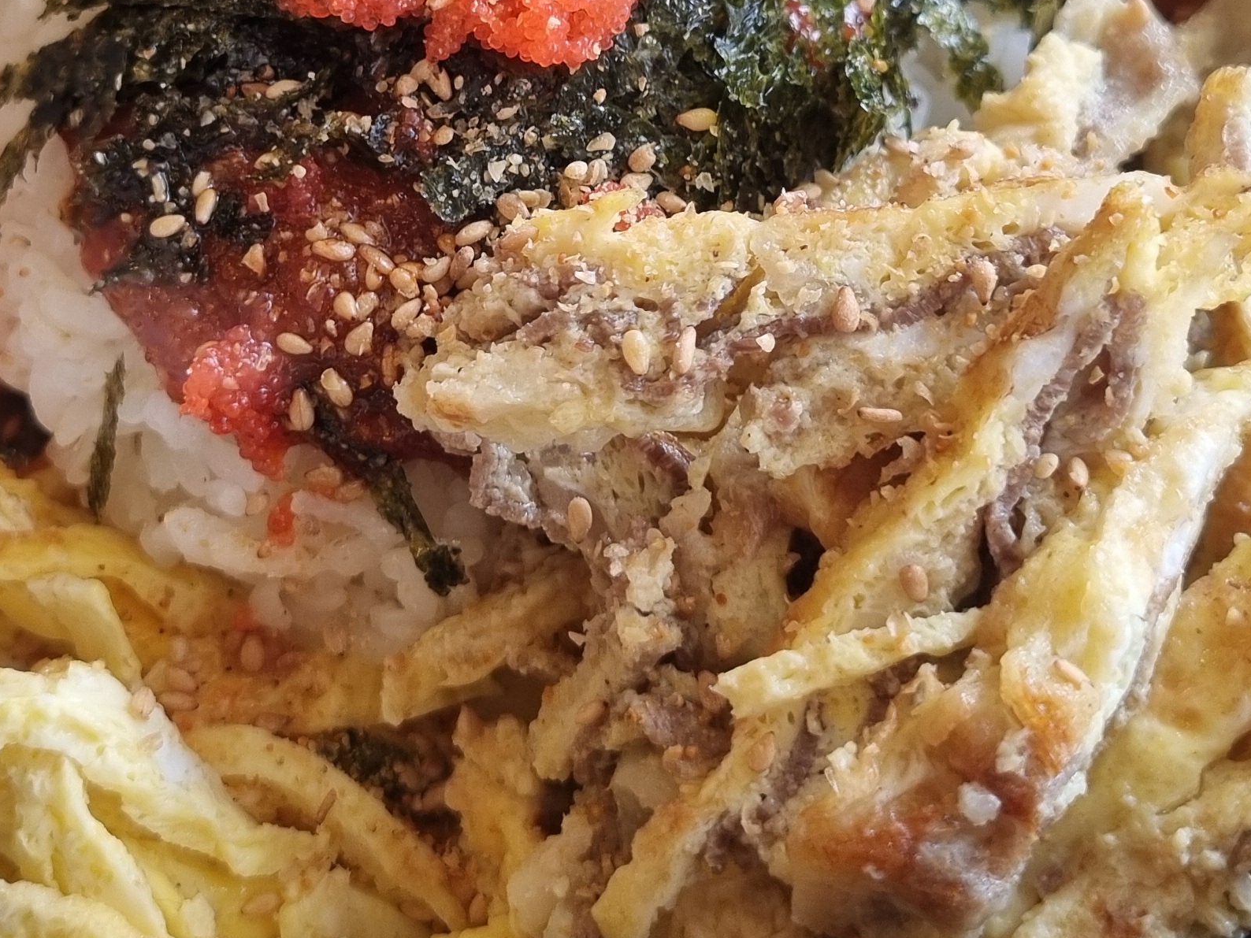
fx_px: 2385
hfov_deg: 29.3
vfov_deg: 21.9
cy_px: 152
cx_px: 452
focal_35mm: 66
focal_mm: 5.4
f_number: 1.8
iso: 80
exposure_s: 1/120
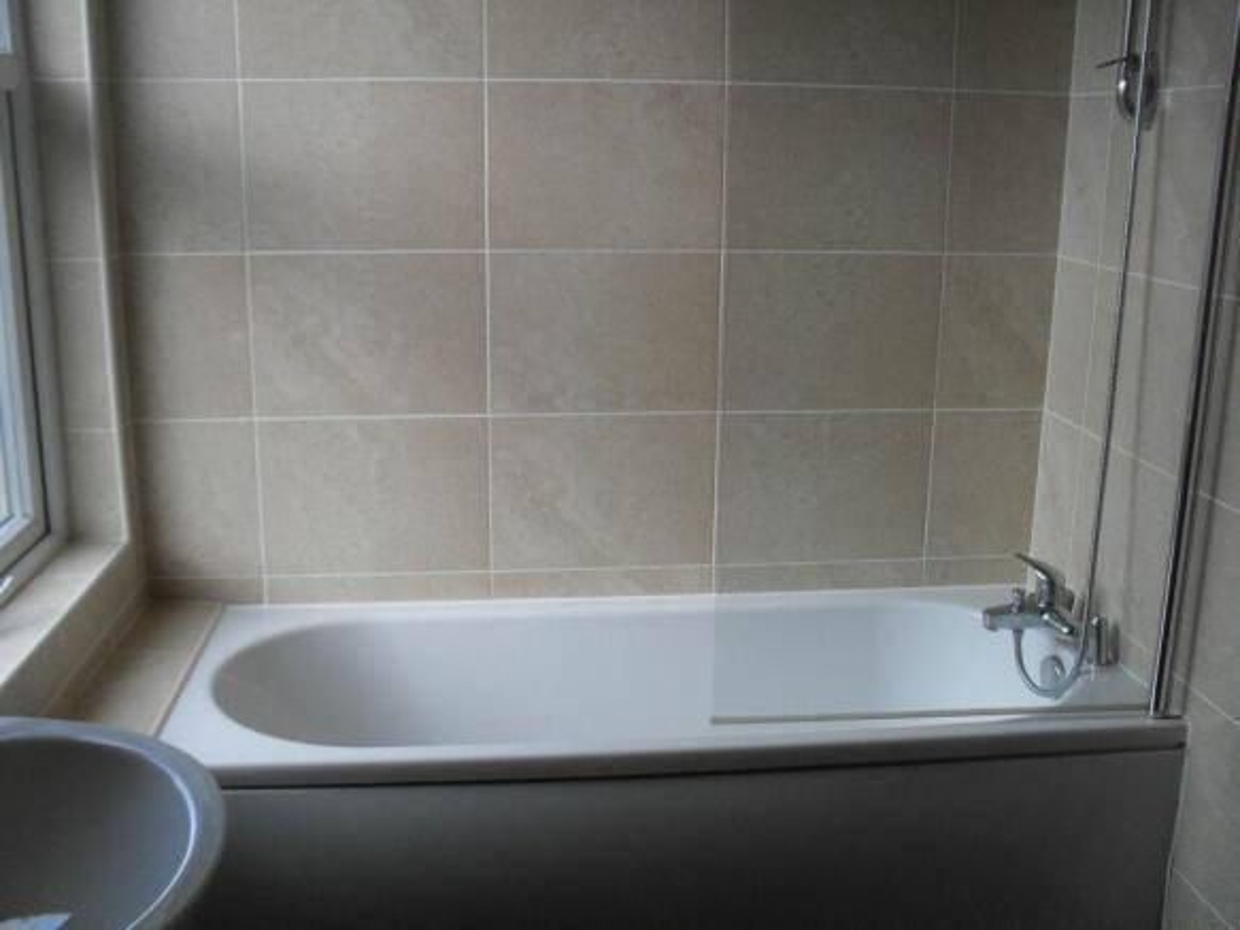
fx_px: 1253
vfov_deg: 40.7
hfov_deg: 52.6
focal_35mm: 35
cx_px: 620
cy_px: 465
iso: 100
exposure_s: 1/125
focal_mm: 6.3
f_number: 3.2
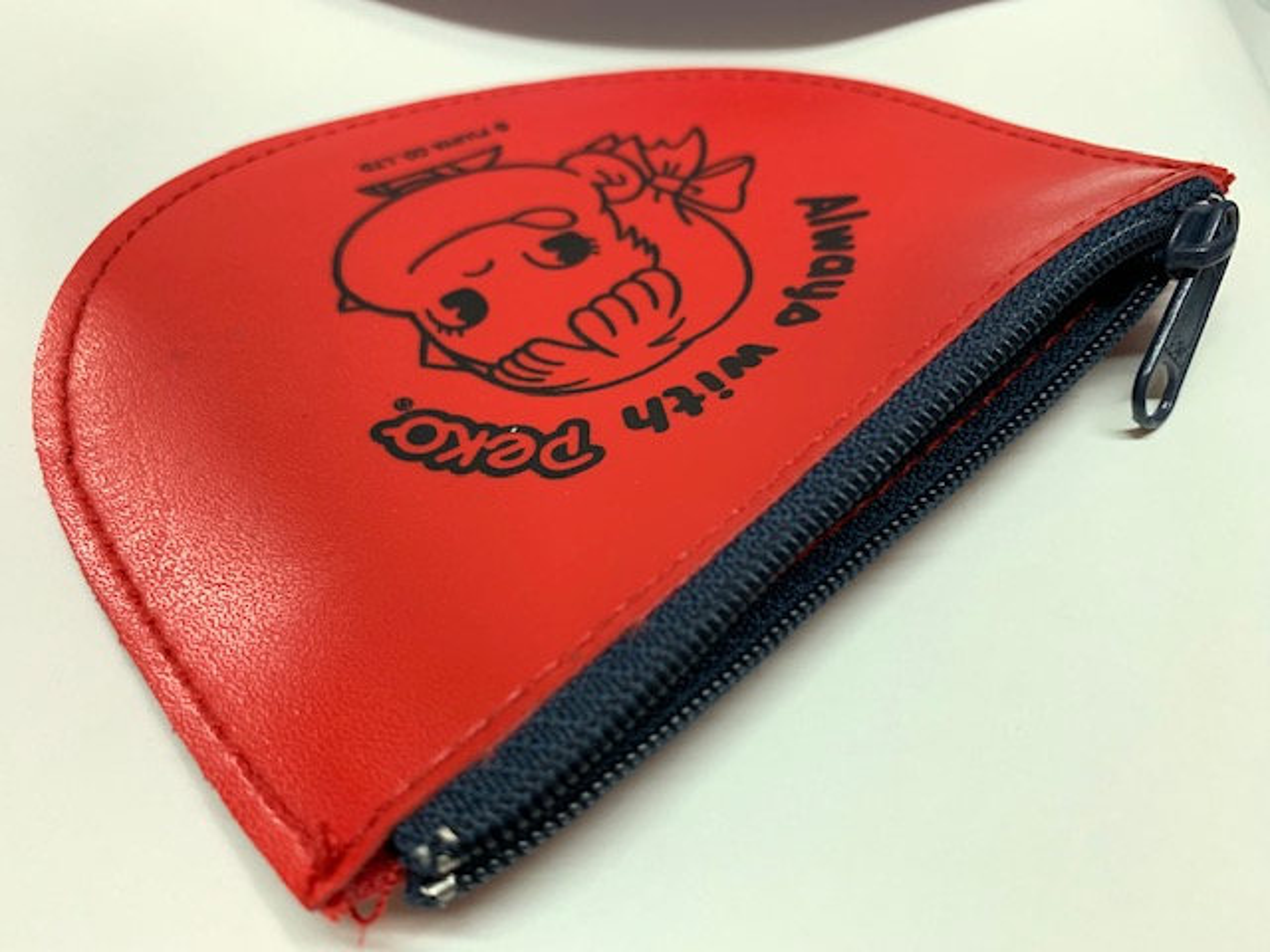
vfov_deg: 53.1
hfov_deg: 67.3
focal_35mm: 26
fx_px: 954
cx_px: 635
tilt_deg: -50.0
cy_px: 476
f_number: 1.8
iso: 320
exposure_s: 1/50
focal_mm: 4.25
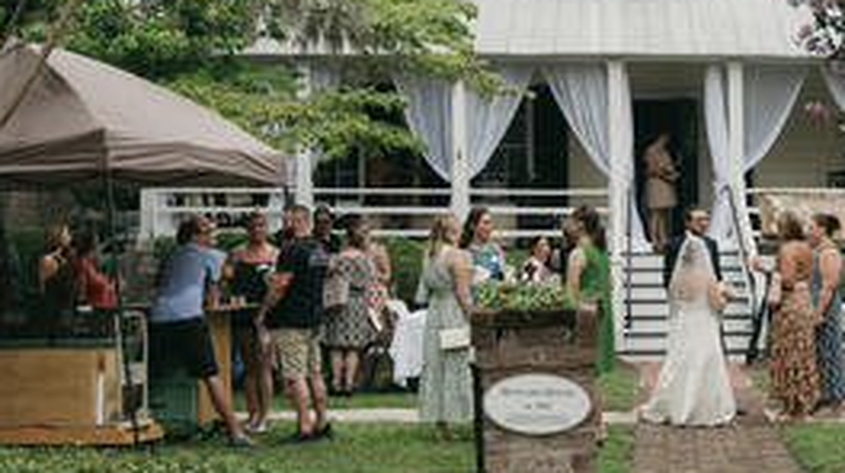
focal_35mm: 81
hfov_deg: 25.9
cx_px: 647
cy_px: 131
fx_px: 1813
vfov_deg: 14.8
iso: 500
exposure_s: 1/400
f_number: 3.5
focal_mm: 34
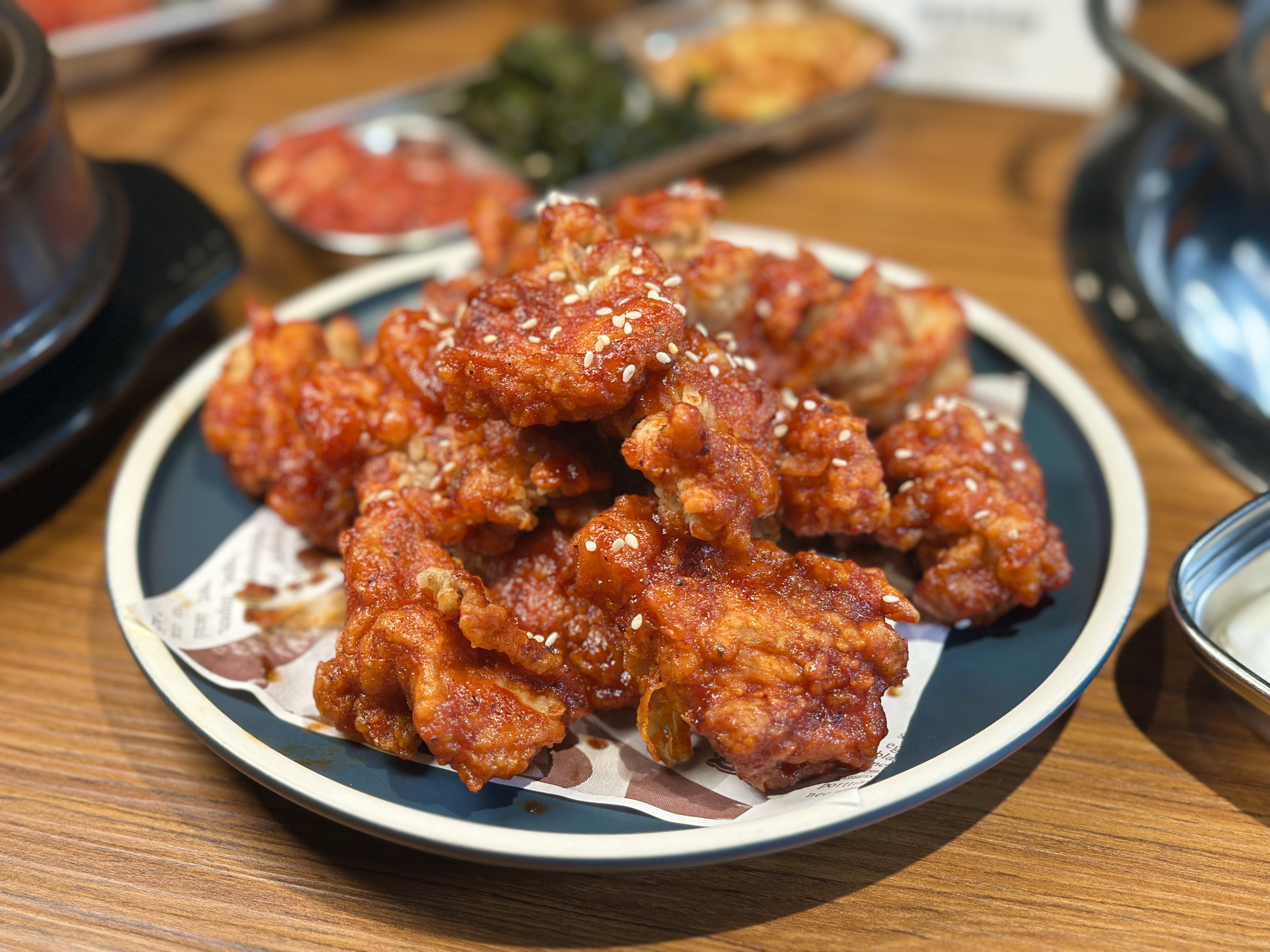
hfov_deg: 39.7
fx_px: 1761
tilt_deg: -36.3
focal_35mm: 48
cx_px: 635
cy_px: 476
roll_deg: +0.9
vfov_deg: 30.3
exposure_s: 1/120
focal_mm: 6.86
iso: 125
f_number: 1.78
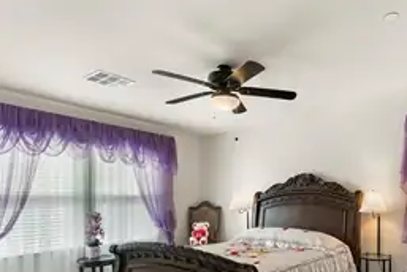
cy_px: 203
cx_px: 279
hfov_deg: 63.4
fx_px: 317
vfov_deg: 45.0
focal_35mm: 28
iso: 400
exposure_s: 1/10
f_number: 8
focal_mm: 18
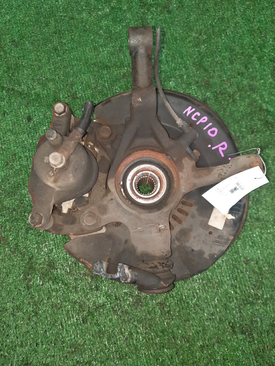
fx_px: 265
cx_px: 138
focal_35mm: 25
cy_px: 183
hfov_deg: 54.9
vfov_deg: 69.4
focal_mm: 4.6
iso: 339
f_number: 2
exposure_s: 1/25
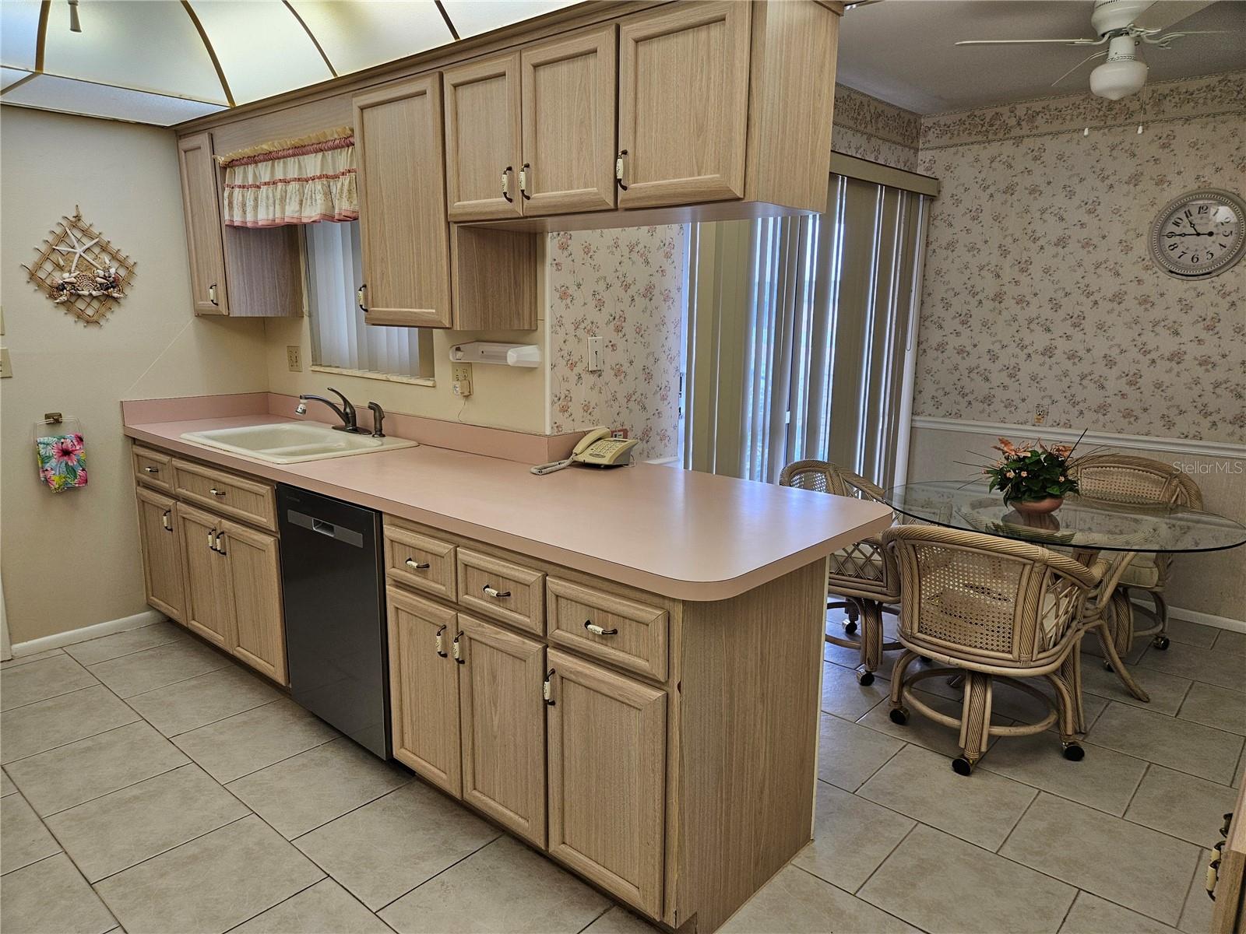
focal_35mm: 23
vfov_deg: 58.9
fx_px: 828
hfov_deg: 73.9
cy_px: 467
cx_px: 623
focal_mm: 5.4
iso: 80
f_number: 1.8
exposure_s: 1/120
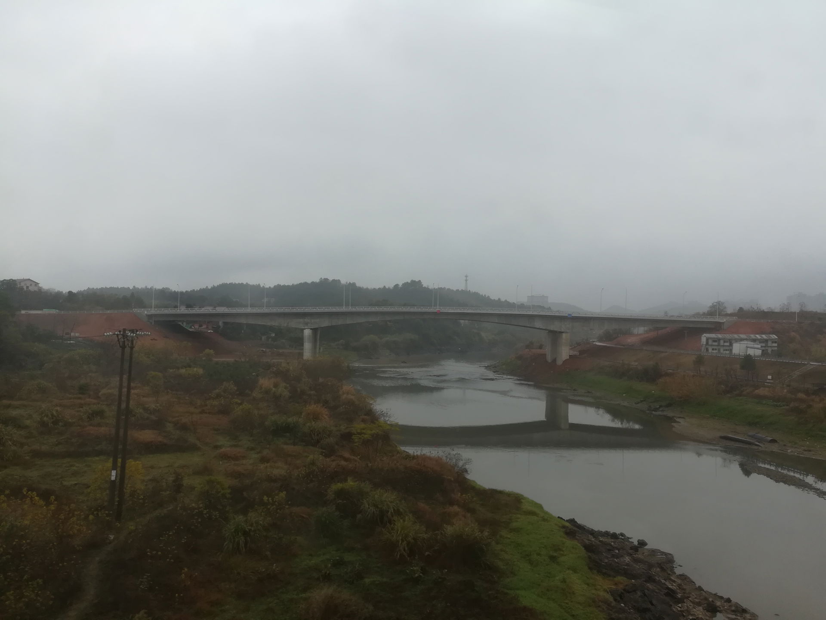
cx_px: 413
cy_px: 310
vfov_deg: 53.1
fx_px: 620
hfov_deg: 67.3
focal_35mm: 26
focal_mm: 3.83
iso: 50
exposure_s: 1/146
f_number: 2.2
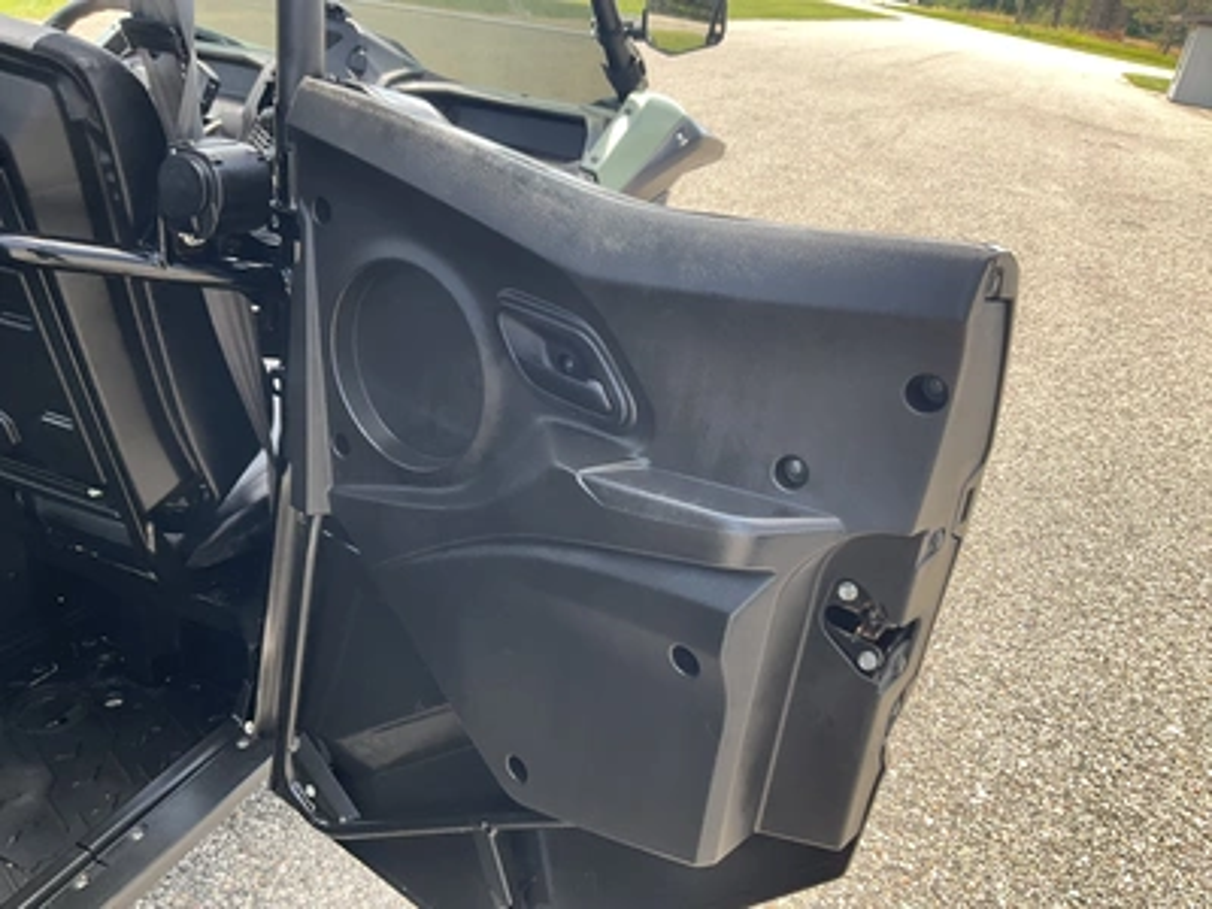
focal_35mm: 29
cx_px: 606
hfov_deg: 61.7
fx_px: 1015
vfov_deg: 48.2
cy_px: 454
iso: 20
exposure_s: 1/122
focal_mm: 3
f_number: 1.8
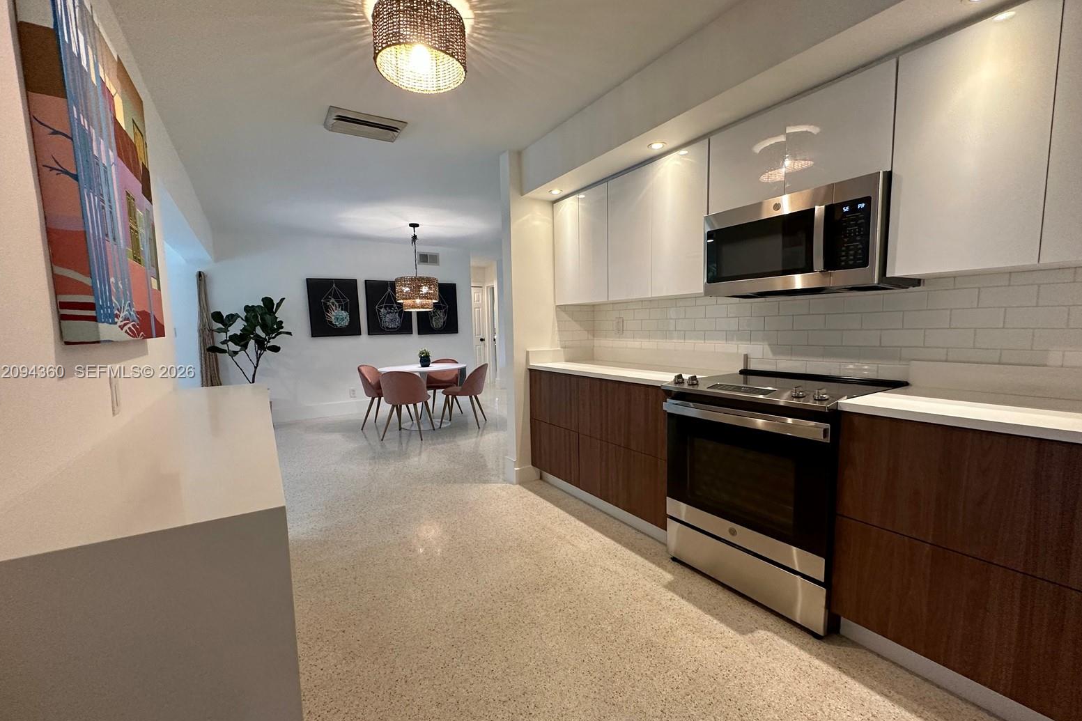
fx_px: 451
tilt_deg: -6.3
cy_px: 373
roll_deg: +1.1
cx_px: 535
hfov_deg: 100.4
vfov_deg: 77.3
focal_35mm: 15
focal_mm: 2.22
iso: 250
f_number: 2.2
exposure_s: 1/120
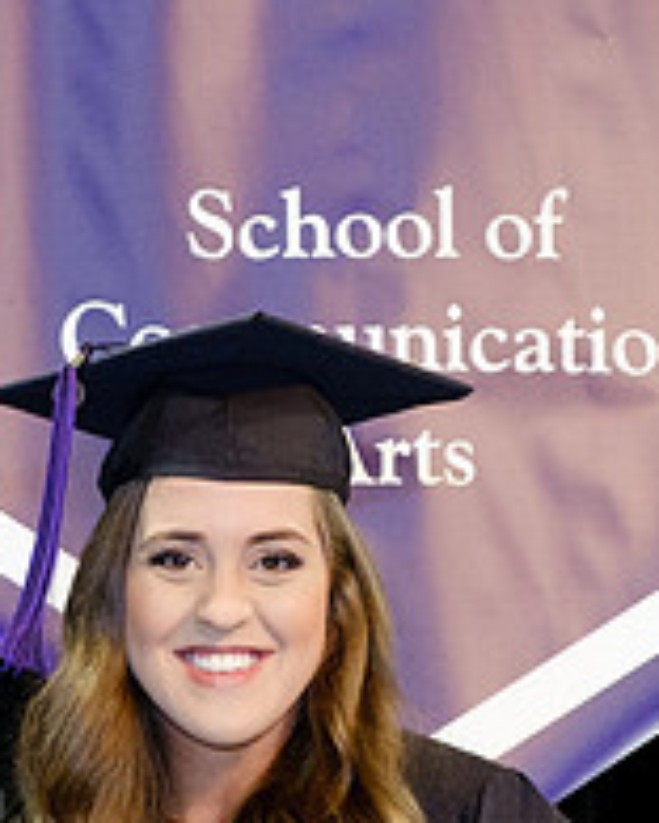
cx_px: -125
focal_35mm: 191
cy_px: 1129
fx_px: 4657
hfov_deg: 8.0
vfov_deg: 9.9
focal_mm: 27.4
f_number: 4
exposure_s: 1/125
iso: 1600
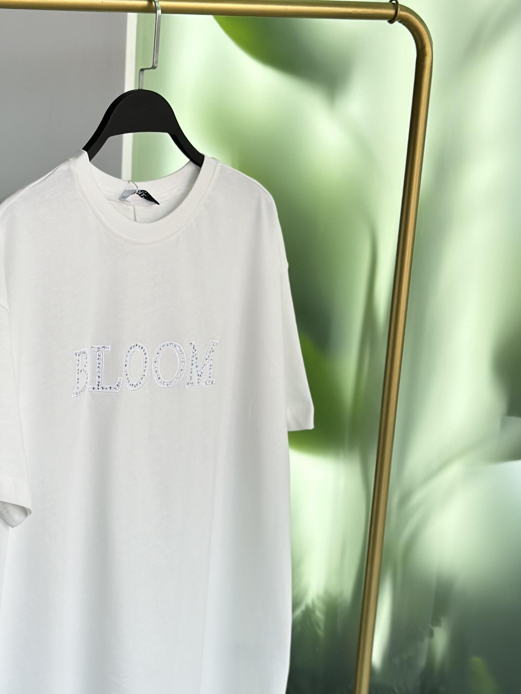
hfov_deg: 17.9
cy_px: 406
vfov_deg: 23.8
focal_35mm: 82
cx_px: 125
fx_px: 1646
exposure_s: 1/437
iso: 80
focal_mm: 6.86
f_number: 1.78
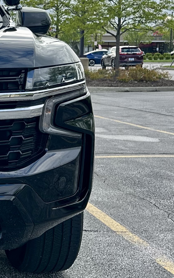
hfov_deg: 15.5
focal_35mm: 76
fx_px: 577
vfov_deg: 27.1
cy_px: 114
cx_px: -107
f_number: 1.78
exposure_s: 1/506
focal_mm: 6.86
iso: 80
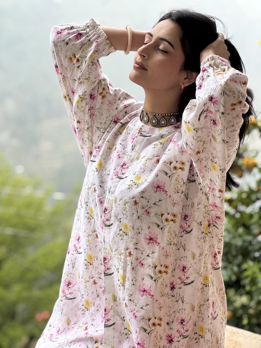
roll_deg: -0.5
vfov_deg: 25.3
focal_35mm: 77
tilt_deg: -10.7
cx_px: 130
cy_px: 174
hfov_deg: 19.1
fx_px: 774
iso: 125
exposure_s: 1/99
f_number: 2.8
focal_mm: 9
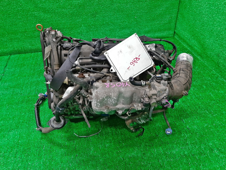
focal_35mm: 26
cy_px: 85
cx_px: 113
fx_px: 170
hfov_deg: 67.3
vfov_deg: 53.1
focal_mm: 3.93
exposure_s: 1/50
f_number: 1.7
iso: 136
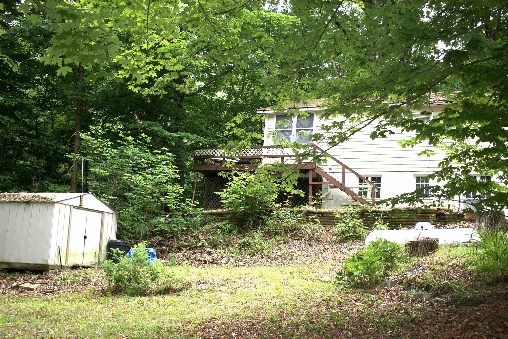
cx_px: 254
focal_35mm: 45
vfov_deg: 29.9
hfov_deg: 43.6
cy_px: 170
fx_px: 635
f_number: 5
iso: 500
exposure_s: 1/200
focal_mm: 30
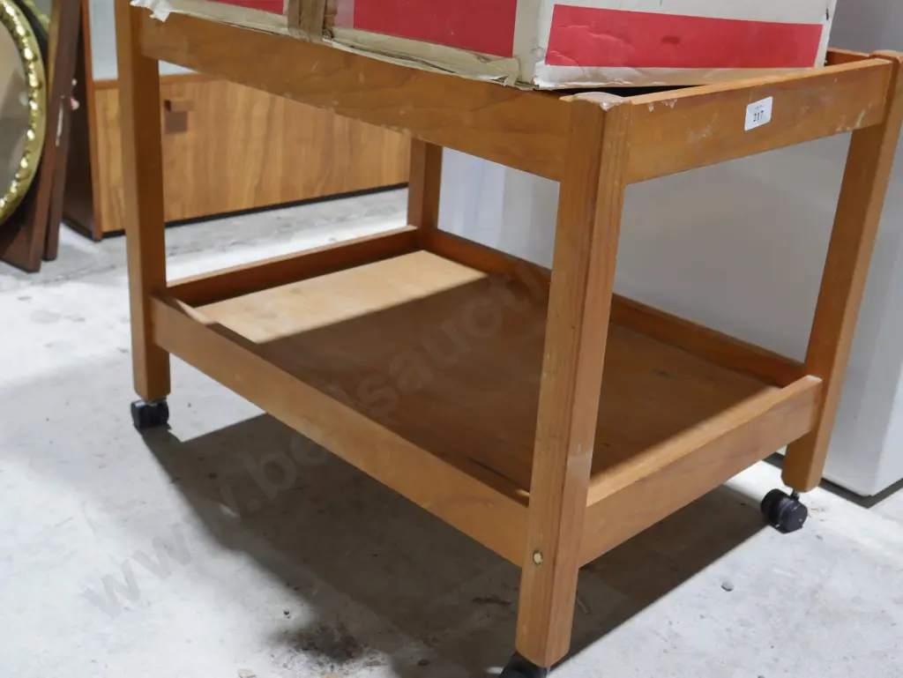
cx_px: 452
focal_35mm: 42
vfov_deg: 34.4
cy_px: 339
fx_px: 1096
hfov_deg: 44.8
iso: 1000
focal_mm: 21
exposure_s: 1/60
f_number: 5.6
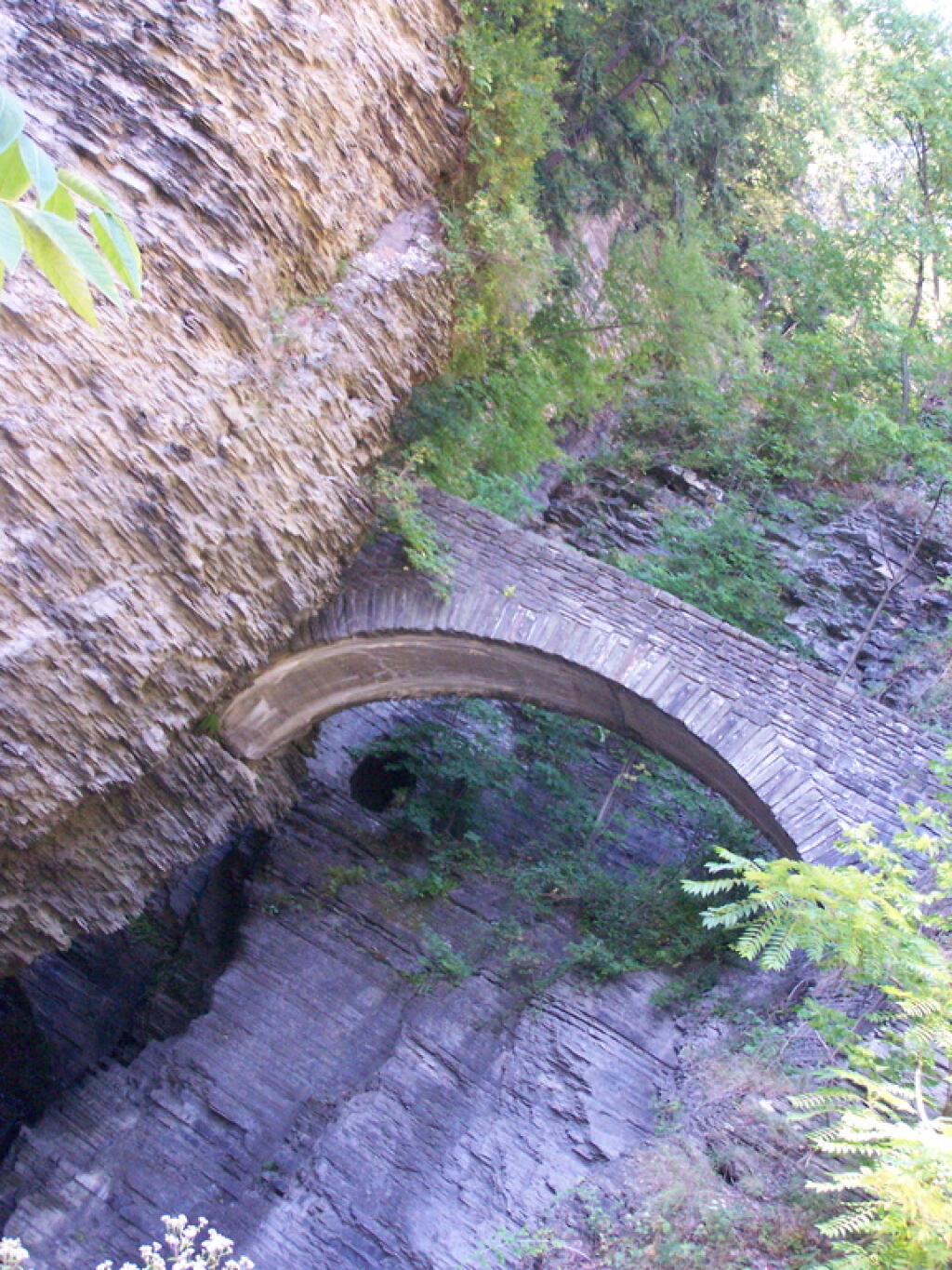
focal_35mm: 59
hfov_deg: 24.8
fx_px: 2163
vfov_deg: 32.7
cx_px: 476
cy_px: 635
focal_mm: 9.8
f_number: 3.1
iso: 400
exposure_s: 1/125
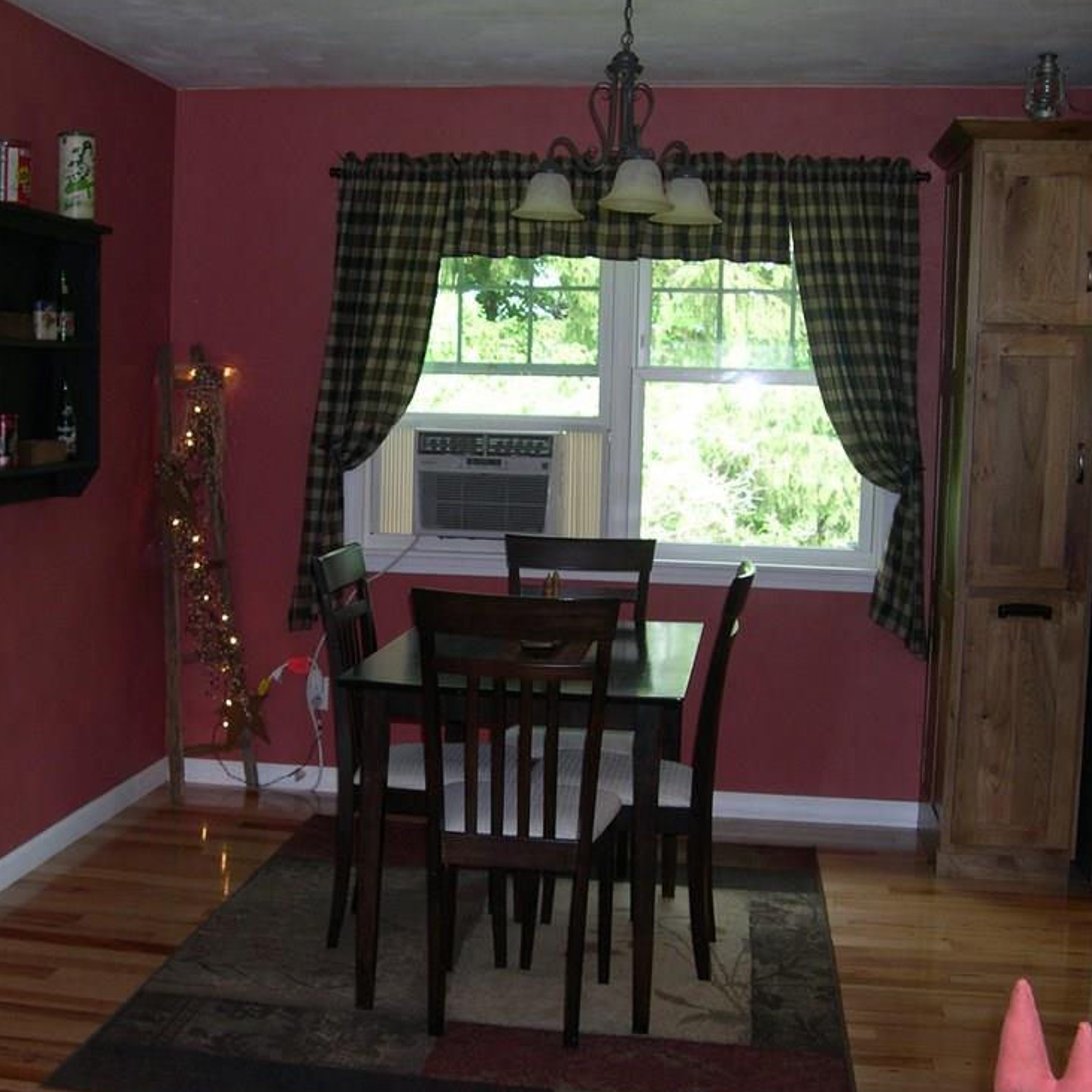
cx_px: 377
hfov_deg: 35.8
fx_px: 1677
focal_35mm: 47
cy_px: 556
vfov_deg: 36.1
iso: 123
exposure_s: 1/30
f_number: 2.8
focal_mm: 8
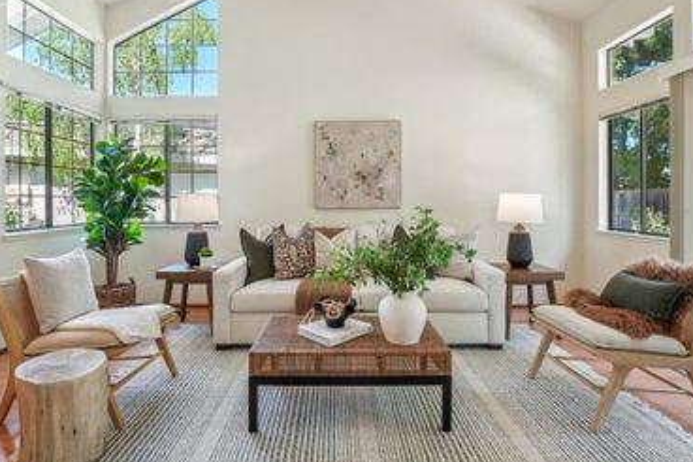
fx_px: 366
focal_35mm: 19
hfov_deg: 86.9
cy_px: 201
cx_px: 346
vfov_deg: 64.3
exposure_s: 1/50
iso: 640
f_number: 8
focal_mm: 14
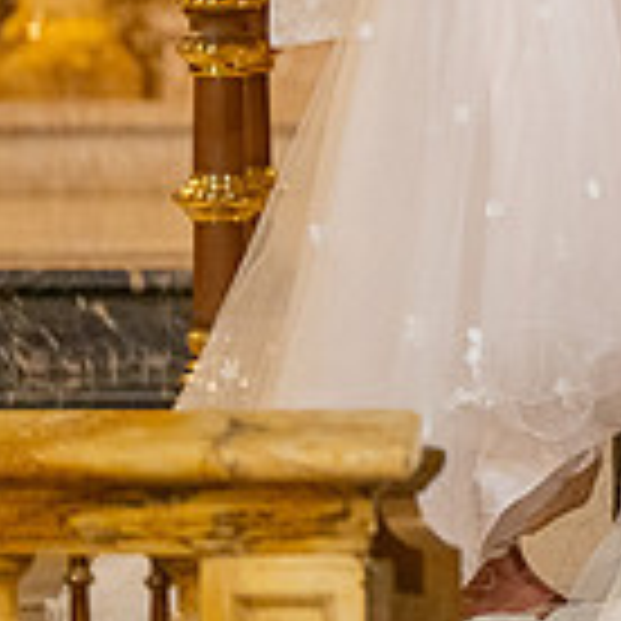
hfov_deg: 2.4
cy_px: -227
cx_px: 1287
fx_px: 14512
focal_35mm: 715
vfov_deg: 2.4
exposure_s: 1/200
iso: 2000
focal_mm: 200
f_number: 2.8
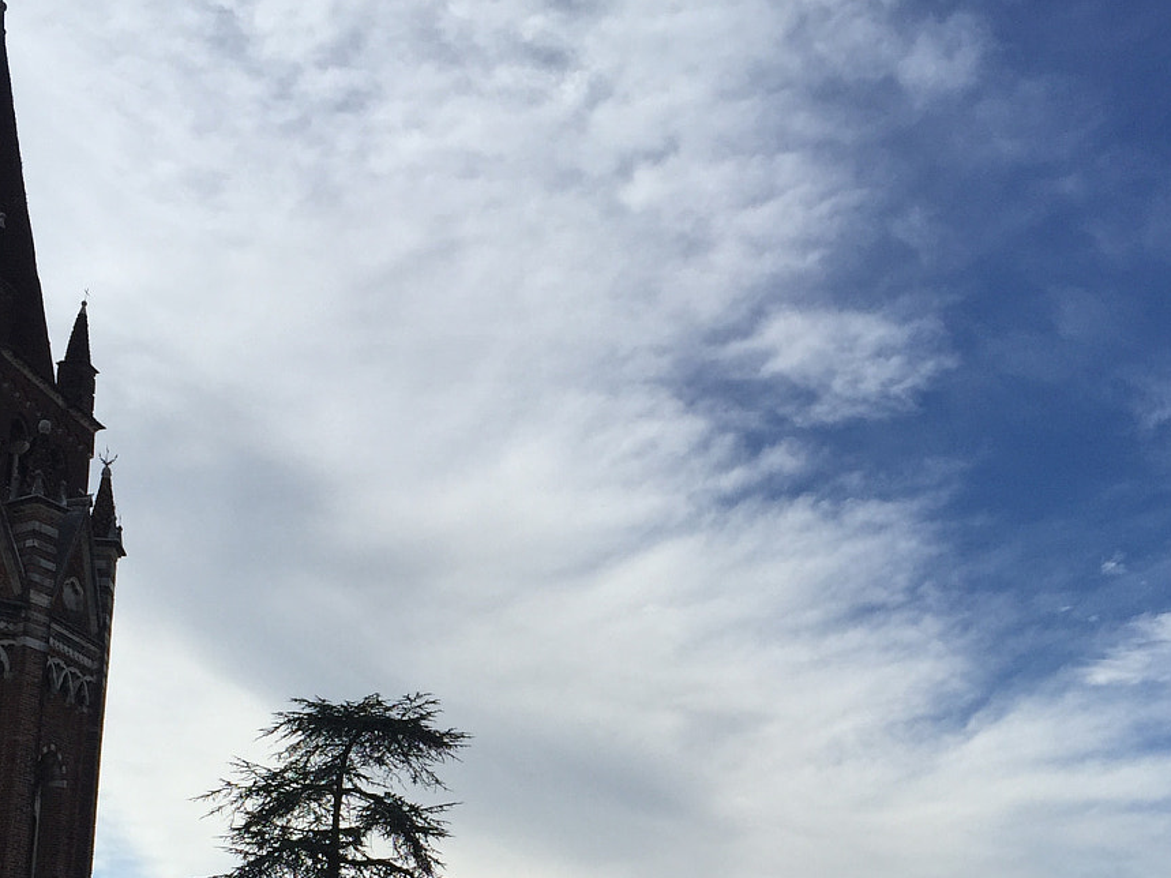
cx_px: 598
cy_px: 759
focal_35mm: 54
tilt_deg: +14.7
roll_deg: -2.2
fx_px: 1826
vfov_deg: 26.3
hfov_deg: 35.5
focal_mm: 4.15
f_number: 2.2
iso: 32
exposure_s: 1/3597
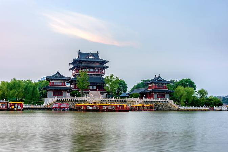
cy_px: 76
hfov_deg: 44.5
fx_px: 279
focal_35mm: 44
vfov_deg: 30.5
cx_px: 114
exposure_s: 1/2
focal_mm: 44
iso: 100
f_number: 14
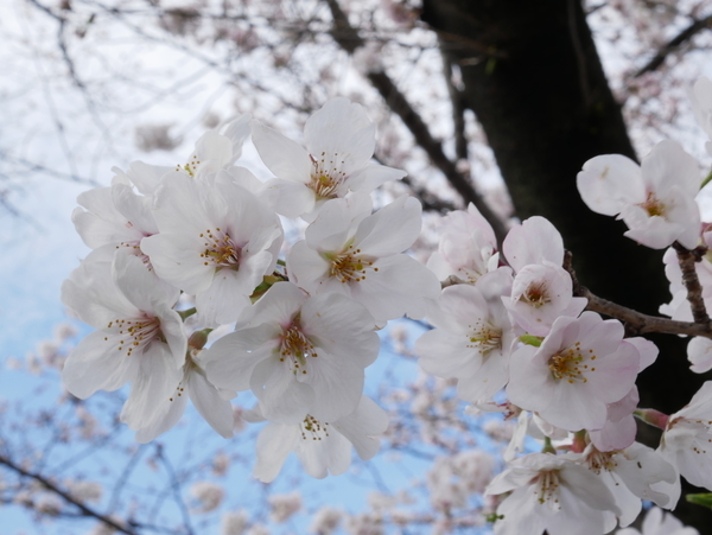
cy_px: 268
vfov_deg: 24.4
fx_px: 1235
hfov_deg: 32.2
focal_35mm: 60
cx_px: 356
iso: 200
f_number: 16
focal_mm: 30
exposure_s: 1/50
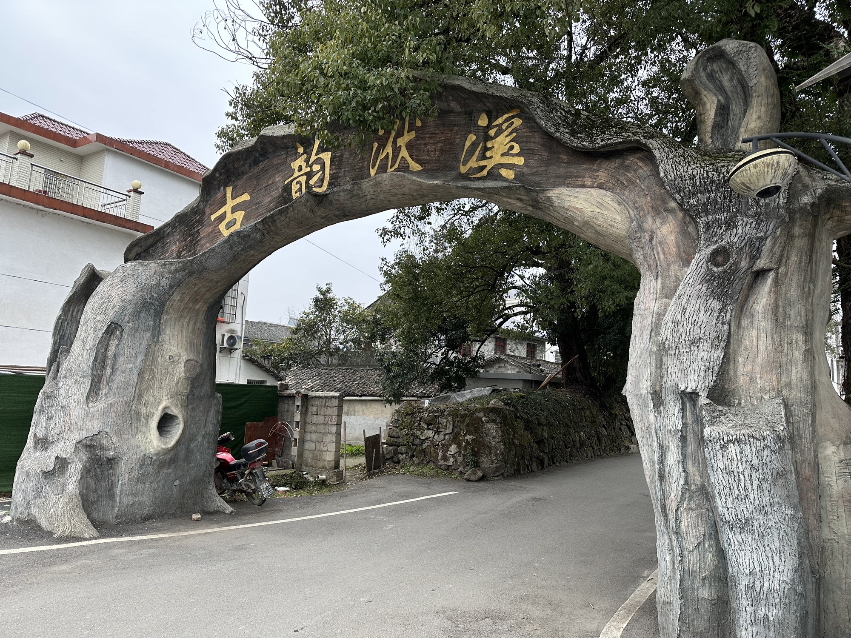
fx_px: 590
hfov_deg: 71.6
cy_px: 319
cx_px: 426
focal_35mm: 24
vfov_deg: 56.8
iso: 80
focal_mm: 6.86
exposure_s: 1/205
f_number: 1.78
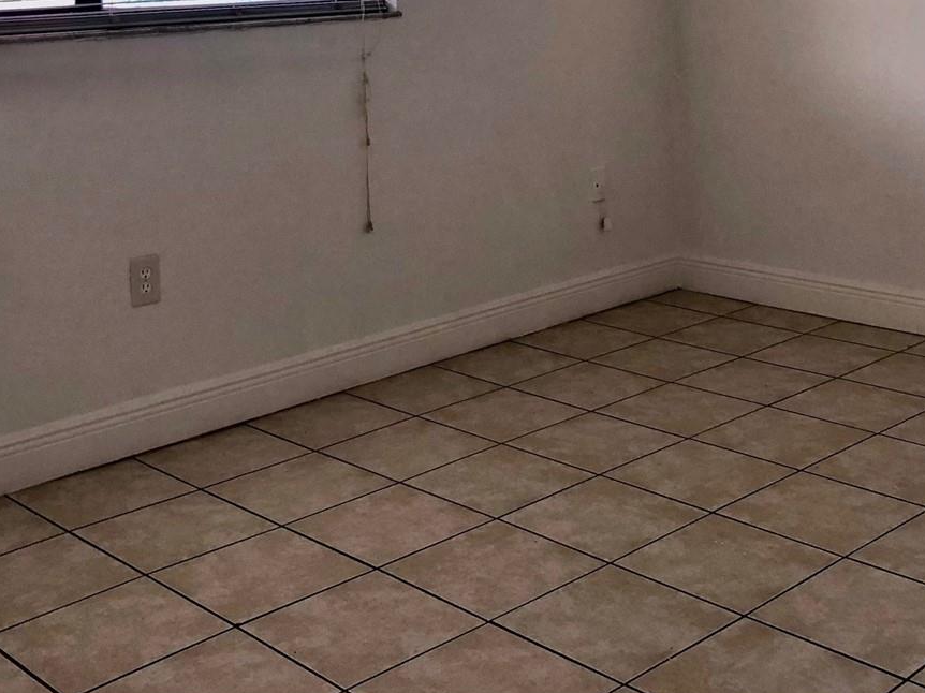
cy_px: 60
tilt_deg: -3.8
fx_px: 1389
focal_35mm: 52
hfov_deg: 36.8
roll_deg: +0.6
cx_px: 494
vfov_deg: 27.0
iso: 25
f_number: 1.8
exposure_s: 1/40
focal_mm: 4
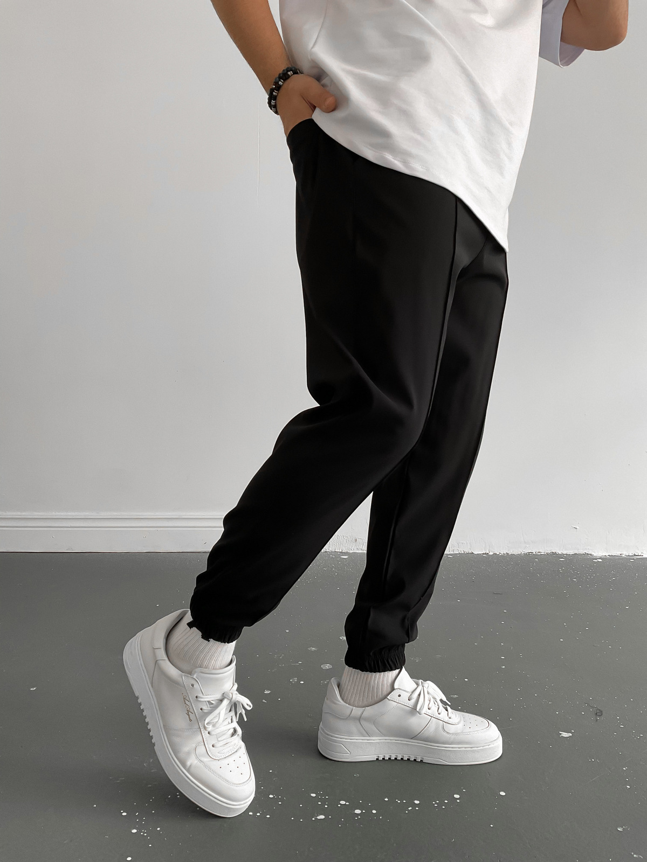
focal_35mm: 29
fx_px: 723
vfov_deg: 61.7
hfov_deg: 48.2
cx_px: 324
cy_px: 431
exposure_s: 1/90
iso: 64
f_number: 1.8
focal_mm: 3
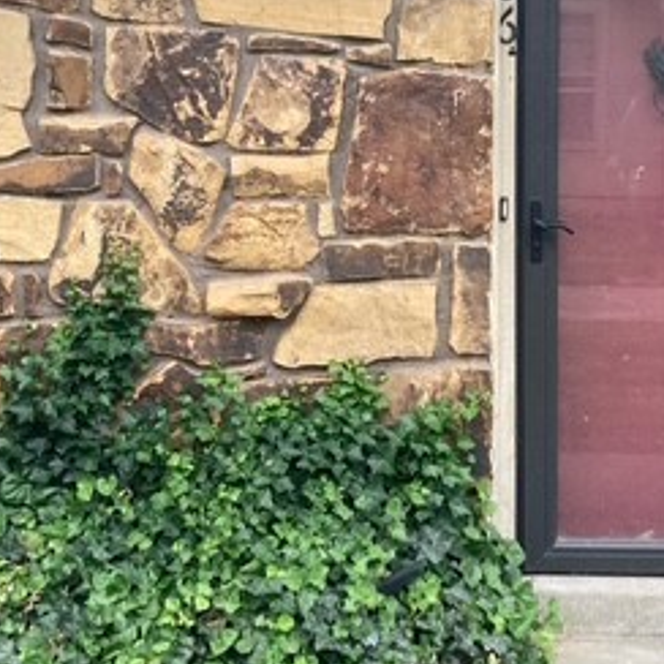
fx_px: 1411
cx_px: 305
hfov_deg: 26.5
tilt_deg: -1.6
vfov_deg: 26.0
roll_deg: -0.7
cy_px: 122
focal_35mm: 65
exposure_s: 1/354
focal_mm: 3.99
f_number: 1.8
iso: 20
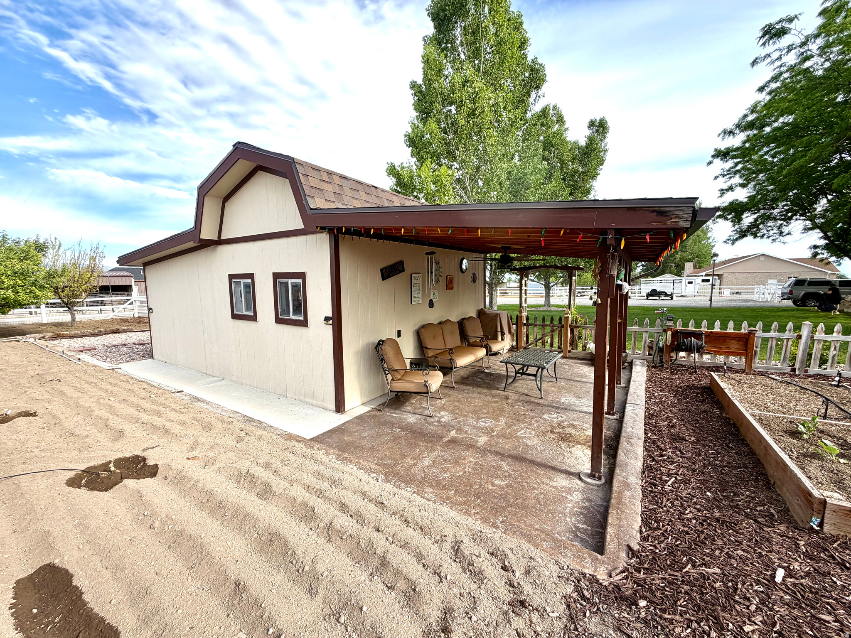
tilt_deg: -6.9
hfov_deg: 102.1
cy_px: 319
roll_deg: +0.5
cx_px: 426
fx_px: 344
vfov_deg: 85.7
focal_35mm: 14
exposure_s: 1/770
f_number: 2.2
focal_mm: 2.22
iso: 40
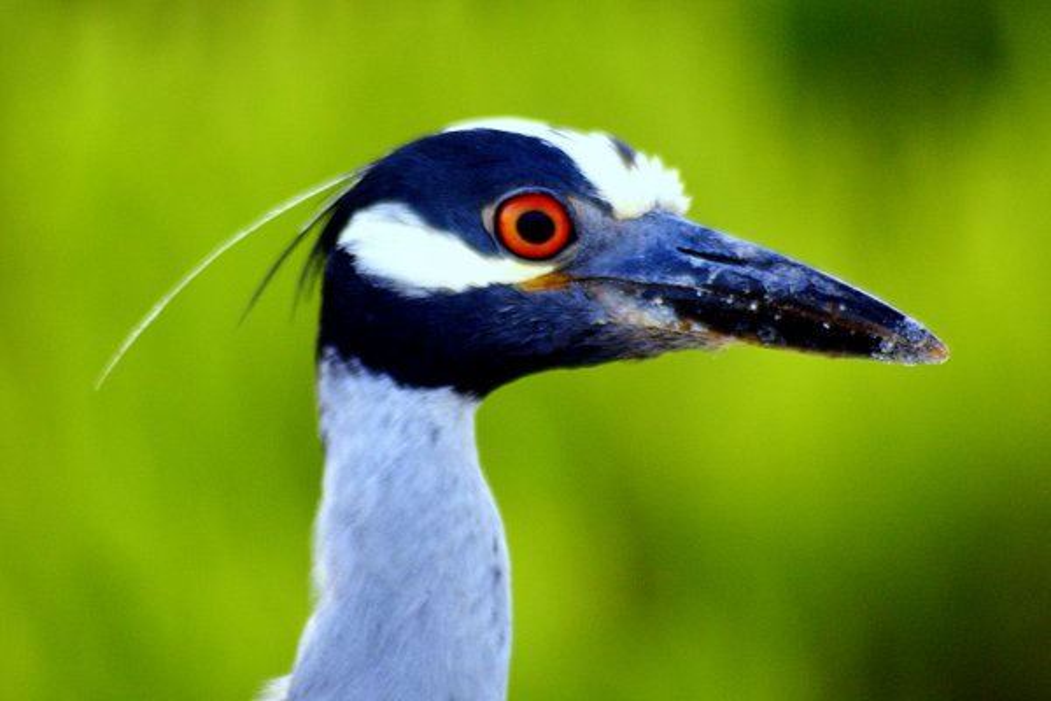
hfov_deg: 4.3
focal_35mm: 483
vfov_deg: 2.8
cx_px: 526
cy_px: 350
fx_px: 14100
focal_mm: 230
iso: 400
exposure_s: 1/200
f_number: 5.6
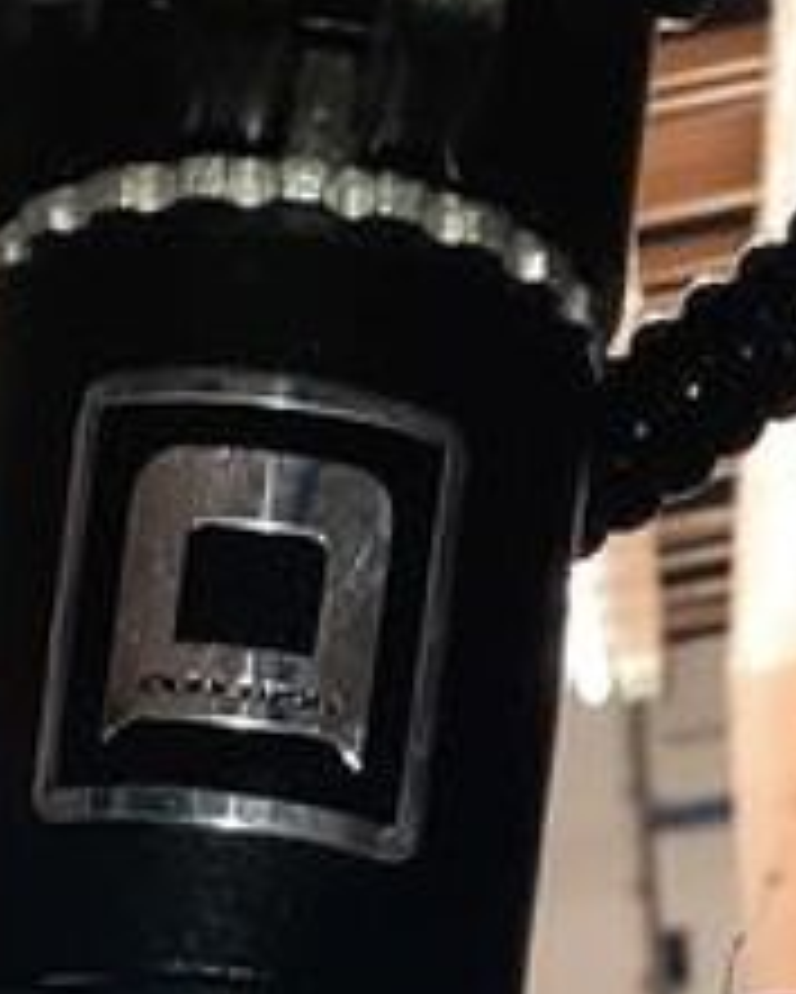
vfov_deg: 9.9
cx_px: -22
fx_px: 4326
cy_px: 2957
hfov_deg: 10.4
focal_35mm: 147
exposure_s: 1/50
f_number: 2
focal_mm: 4.6
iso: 64
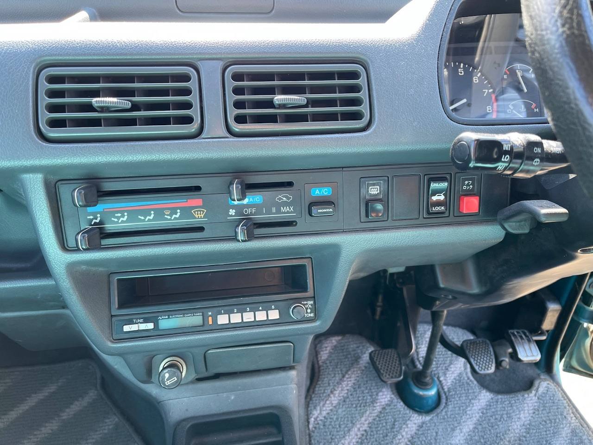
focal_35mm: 25
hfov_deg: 69.4
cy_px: 222
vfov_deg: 54.9
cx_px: 296
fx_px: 428
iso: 100
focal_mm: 5.1
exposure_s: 1/121
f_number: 1.6
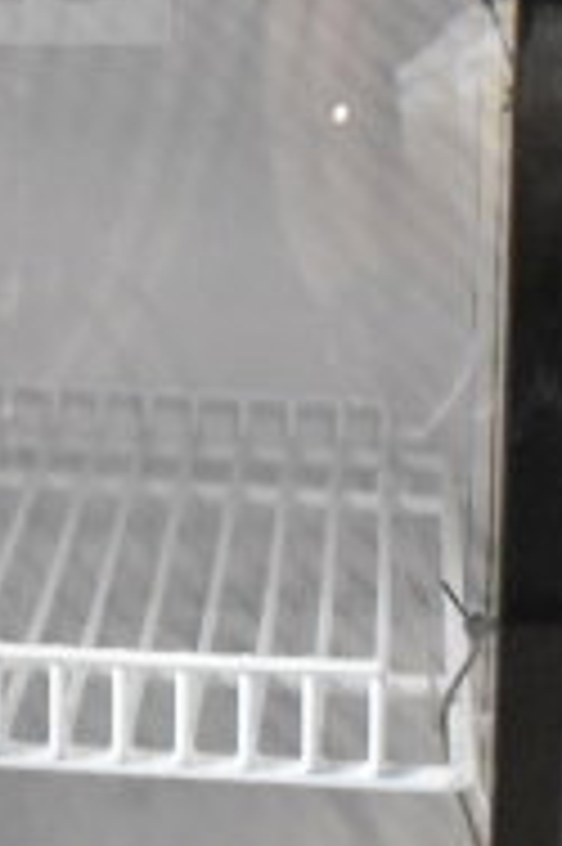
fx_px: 3777
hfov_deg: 8.3
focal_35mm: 161
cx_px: -337
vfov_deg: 12.3
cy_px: -313
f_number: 5.6
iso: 6400
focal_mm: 22
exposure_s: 1/125
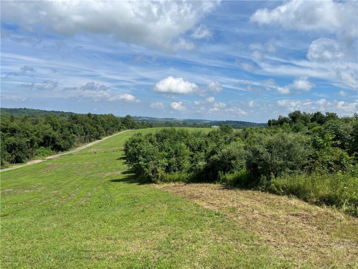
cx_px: 179
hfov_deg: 67.3
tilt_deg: -3.4
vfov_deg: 53.1
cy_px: 134
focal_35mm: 26
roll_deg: -2.3
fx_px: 269
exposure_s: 1/4854
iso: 50
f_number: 1.6
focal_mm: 5.1
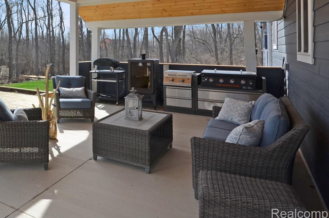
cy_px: 12
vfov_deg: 40.5
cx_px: 14
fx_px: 264
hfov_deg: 53.1
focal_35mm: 29
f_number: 8
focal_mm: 10
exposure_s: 1/250
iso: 125
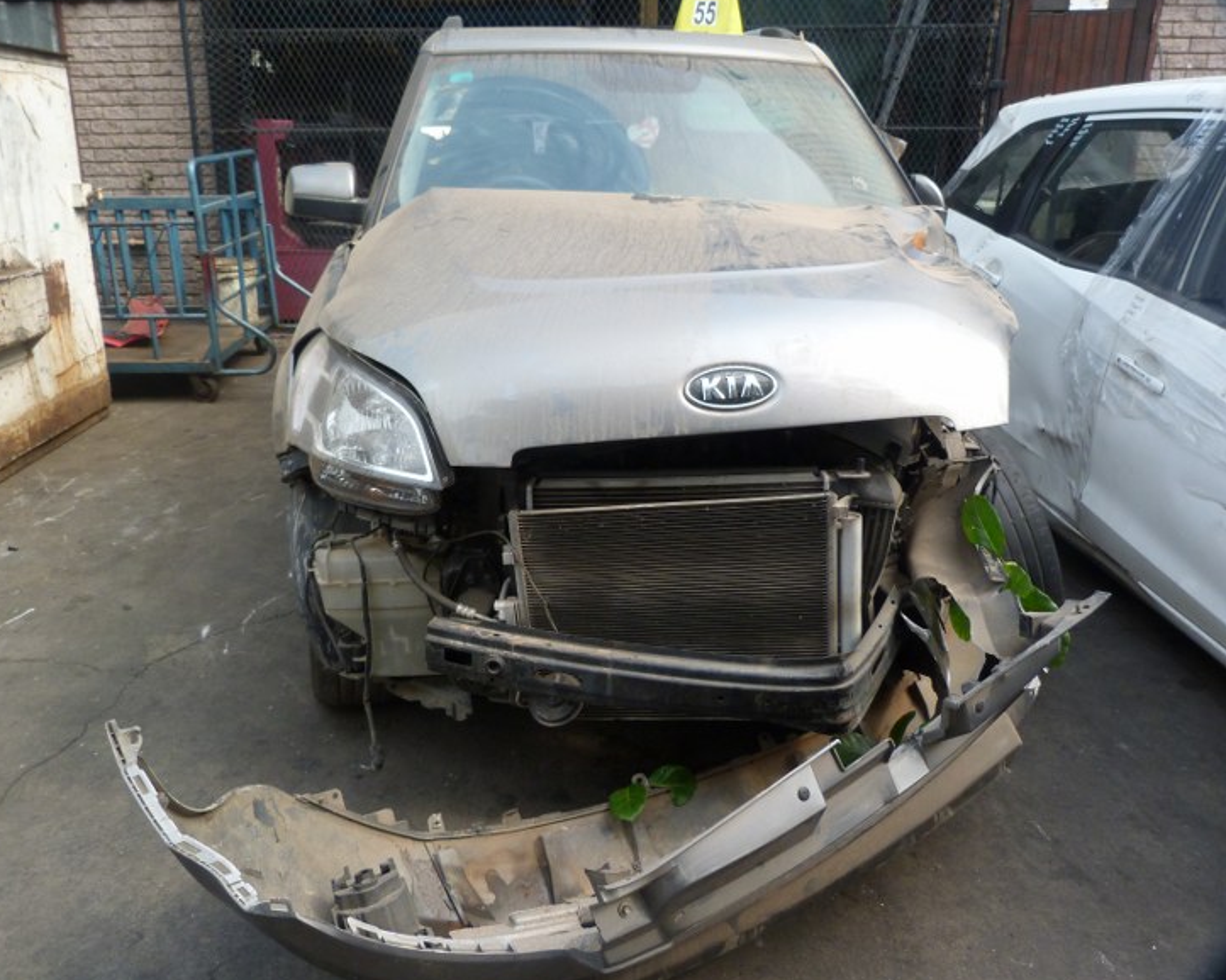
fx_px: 979
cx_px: 577
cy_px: 482
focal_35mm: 27
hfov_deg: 64.0
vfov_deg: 53.2
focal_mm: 4.5
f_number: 3.6
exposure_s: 1/250
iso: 160
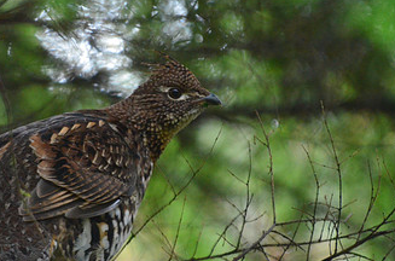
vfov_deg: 1.9
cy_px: 138
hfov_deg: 2.9
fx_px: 7866
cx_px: 94
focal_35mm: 719
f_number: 5.6
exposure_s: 1/125
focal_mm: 270
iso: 3200
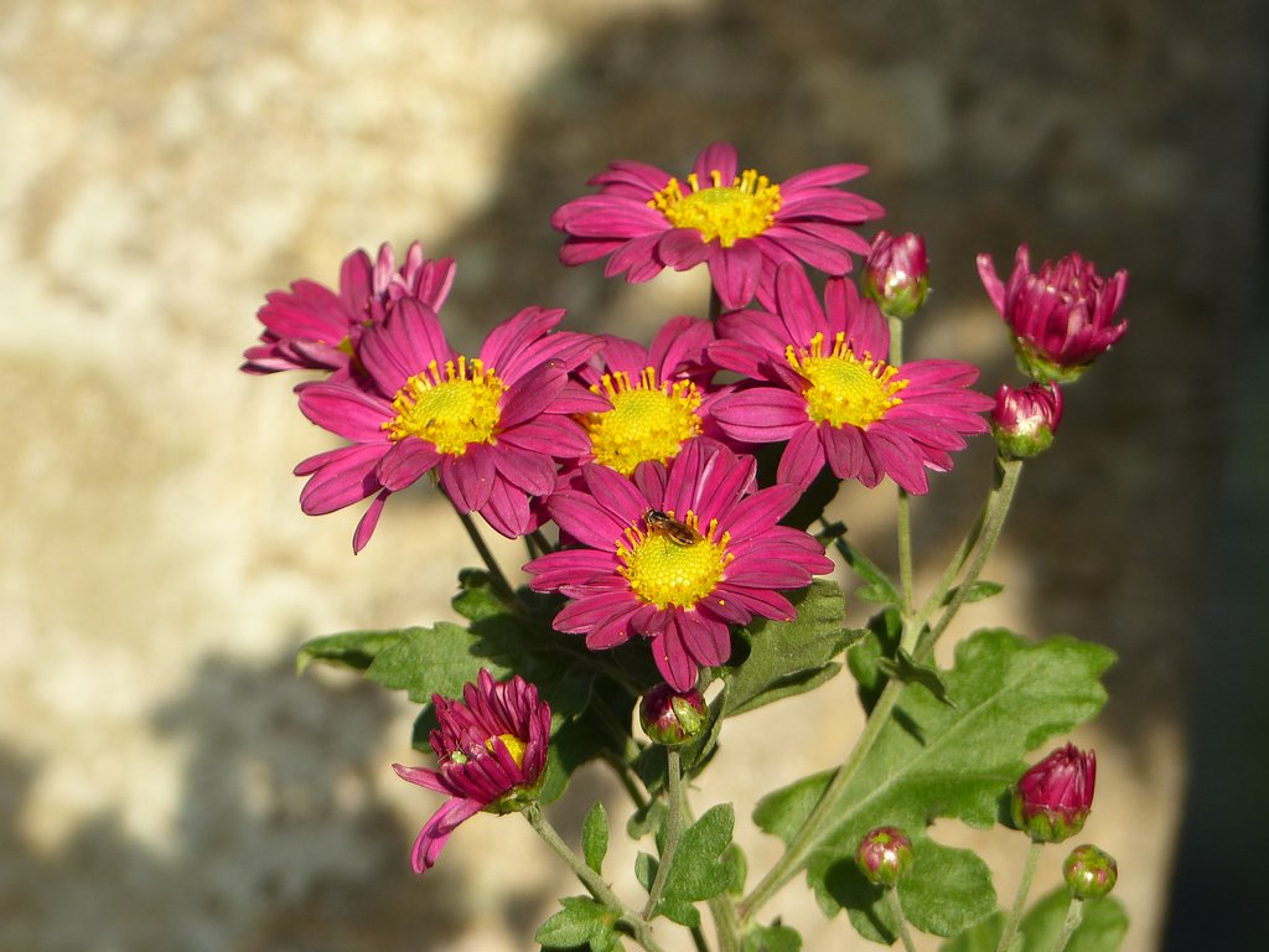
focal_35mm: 600
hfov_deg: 3.3
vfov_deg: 2.5
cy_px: 476
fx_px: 21996
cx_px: 634
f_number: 4
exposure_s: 1/400
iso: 100
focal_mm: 108
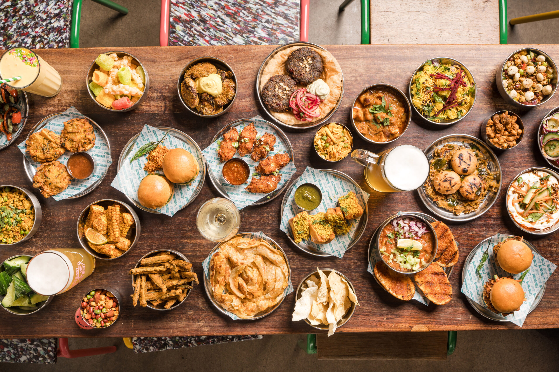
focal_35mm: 31
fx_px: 481
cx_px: 280
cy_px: 186
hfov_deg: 60.3
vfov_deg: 42.3
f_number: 8
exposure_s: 1/200
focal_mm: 31
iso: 200
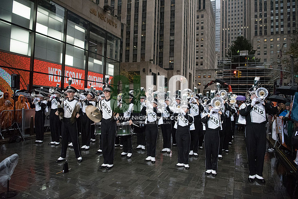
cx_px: 149
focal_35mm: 26
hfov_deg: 69.4
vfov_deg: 49.6
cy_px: 100
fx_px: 215
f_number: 2.8
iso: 10000
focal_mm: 26
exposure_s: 1/4000
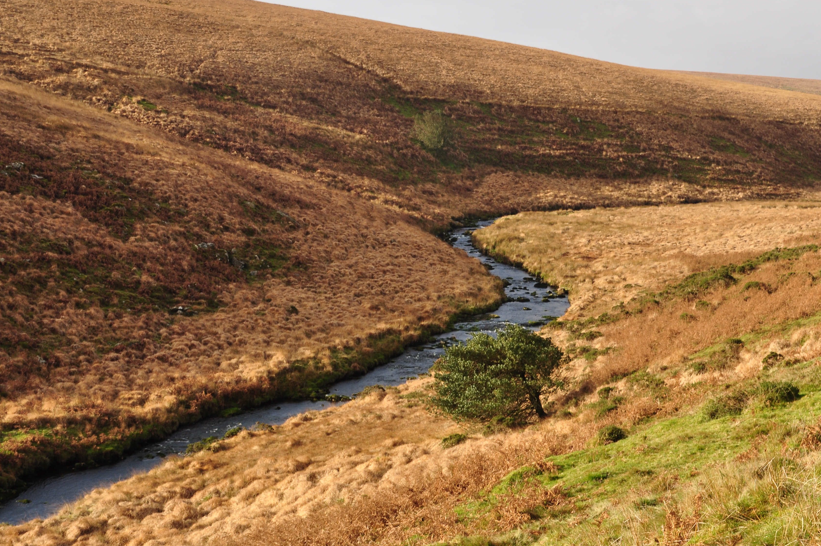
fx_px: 1389
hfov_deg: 32.9
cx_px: 477
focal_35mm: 61
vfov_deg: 22.2
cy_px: 301
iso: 200
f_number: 9
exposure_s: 1/320
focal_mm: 32
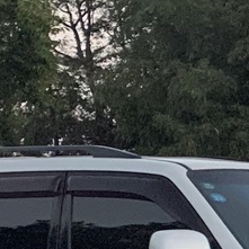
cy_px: 300
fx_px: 1693
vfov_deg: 8.3
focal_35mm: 208
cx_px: 801
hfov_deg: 7.3
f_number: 1.8
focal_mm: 4.25
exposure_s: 1/60
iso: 250
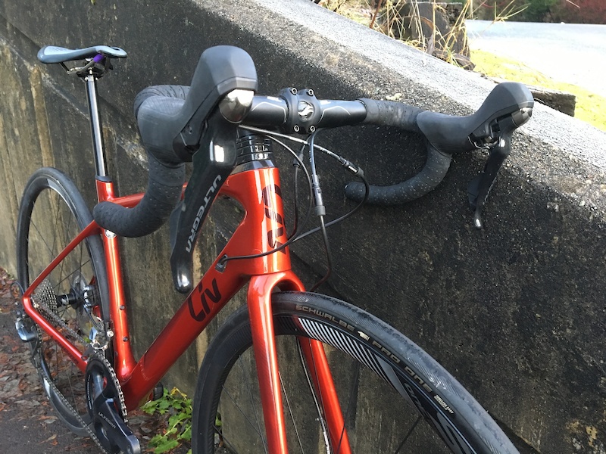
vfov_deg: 48.2
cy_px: 227
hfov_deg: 61.7
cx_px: 303
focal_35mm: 29
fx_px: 508
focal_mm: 4.15
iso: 160
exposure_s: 1/30
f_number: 2.2
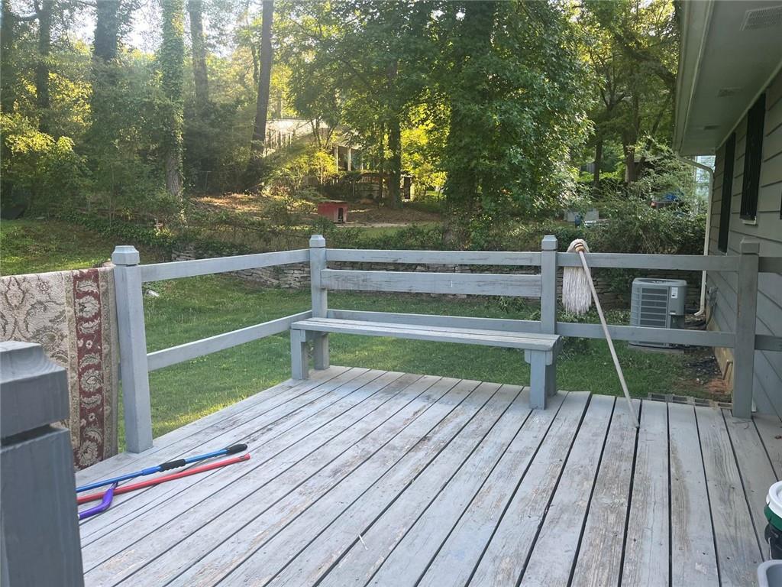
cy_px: 294
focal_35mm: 26
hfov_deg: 67.3
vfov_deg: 53.1
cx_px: 391
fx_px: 587
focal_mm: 5.1
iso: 40
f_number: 1.6
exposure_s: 1/122
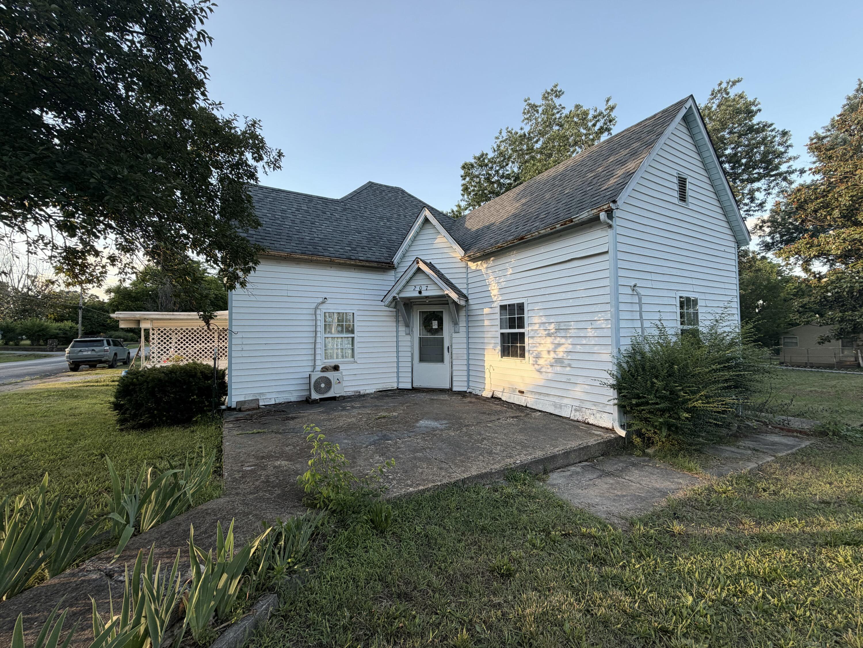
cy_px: 324
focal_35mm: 14
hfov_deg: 102.1
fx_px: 349
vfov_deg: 85.7
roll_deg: +1.3
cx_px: 432
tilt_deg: +1.2
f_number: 2.2
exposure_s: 1/225
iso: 40
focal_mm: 2.22
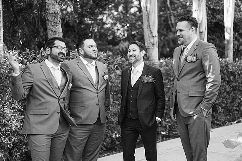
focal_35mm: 53
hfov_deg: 37.5
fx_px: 356
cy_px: 80
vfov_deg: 25.5
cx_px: 128
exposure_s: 1/125
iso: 110
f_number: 2
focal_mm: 50
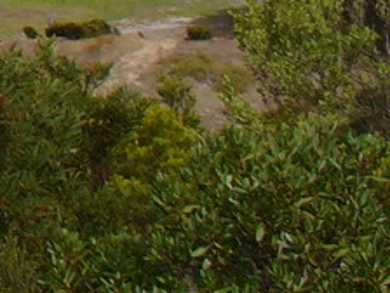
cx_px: -681
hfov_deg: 8.3
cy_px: -415
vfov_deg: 6.7
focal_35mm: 211
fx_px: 2377
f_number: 5.6
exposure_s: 1/400
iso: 64
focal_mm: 6.1
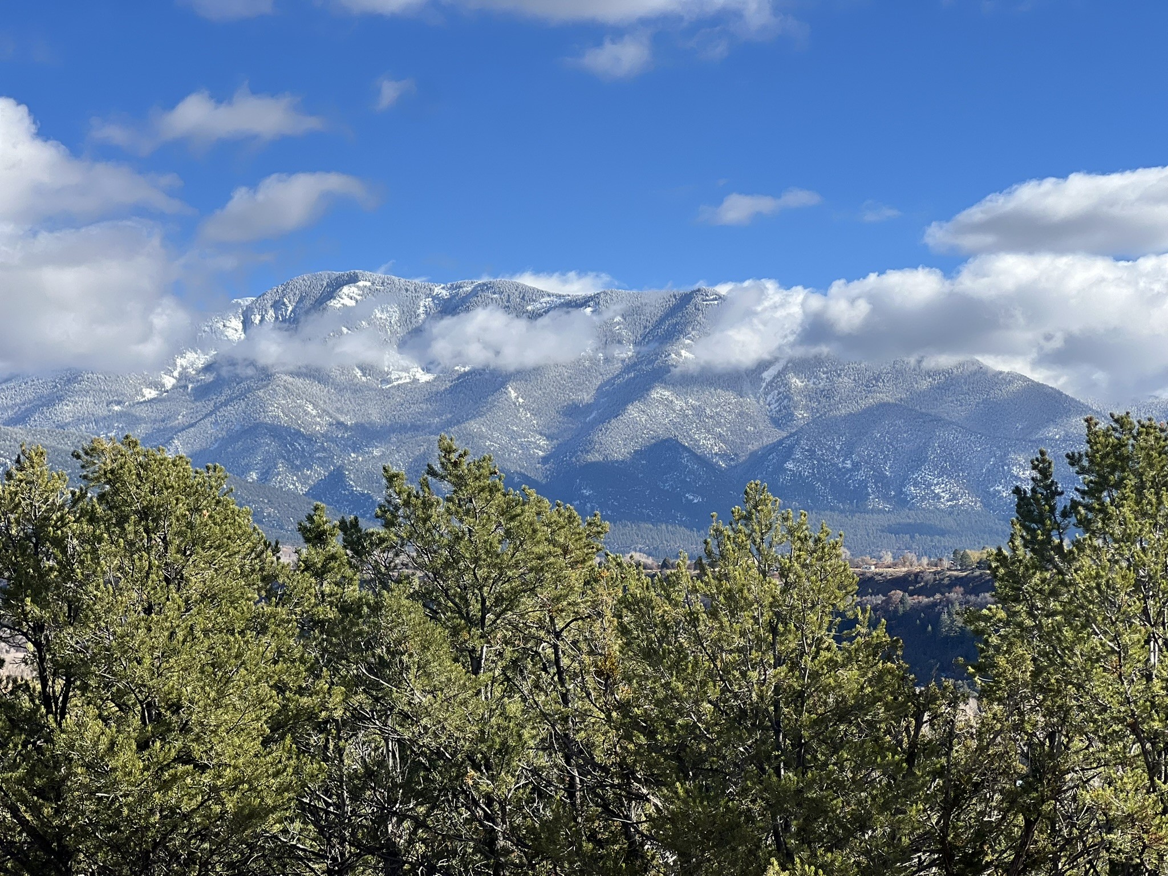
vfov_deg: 19.1
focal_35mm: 77
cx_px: 584
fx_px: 2598
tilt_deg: +4.4
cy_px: 438
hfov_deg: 25.3
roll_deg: +1.4
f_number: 2.8
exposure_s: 1/649
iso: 32
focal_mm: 9
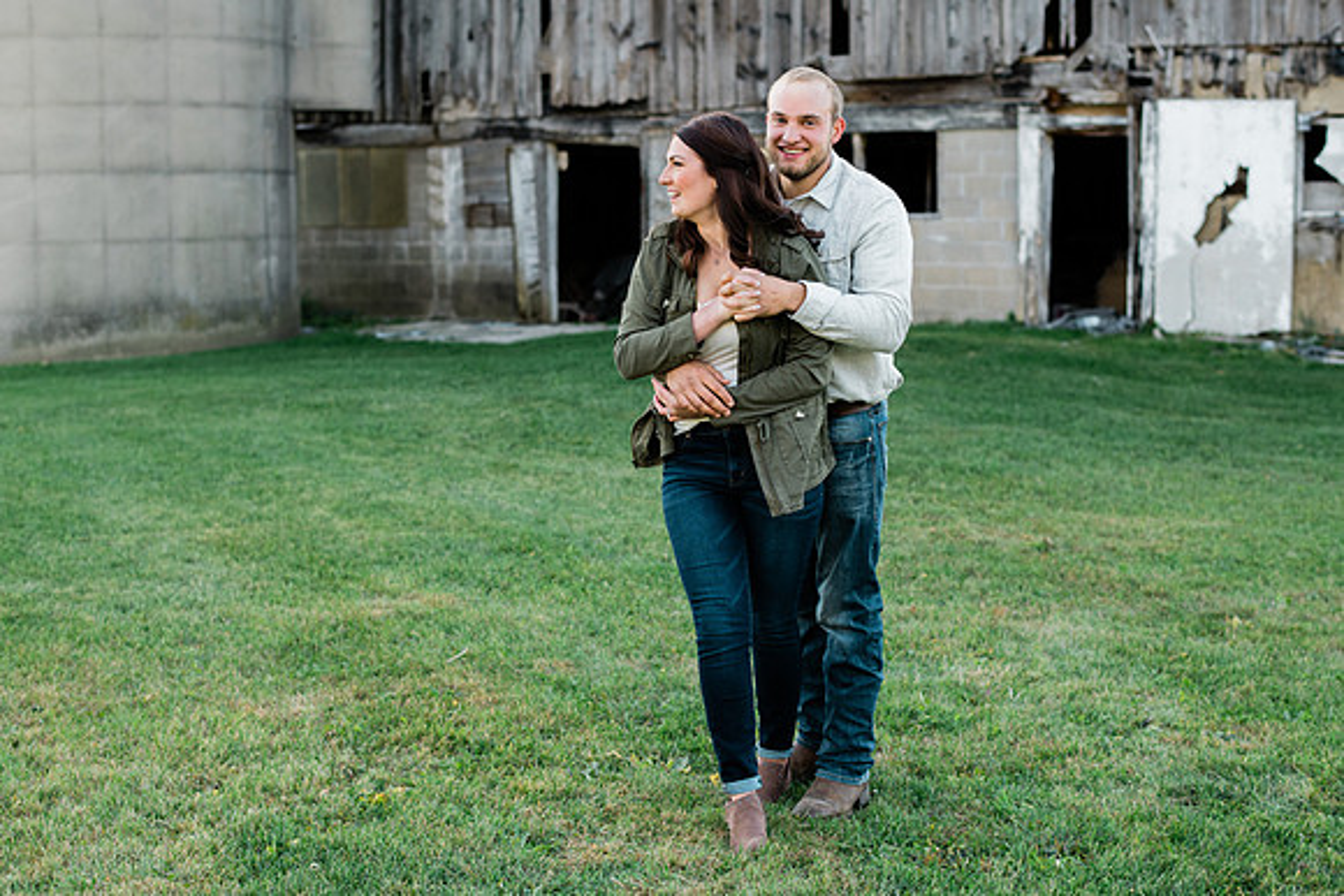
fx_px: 2166
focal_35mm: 58
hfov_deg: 34.5
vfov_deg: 23.4
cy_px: 448
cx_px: 672
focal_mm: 58
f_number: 3.2
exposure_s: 1/640
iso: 200
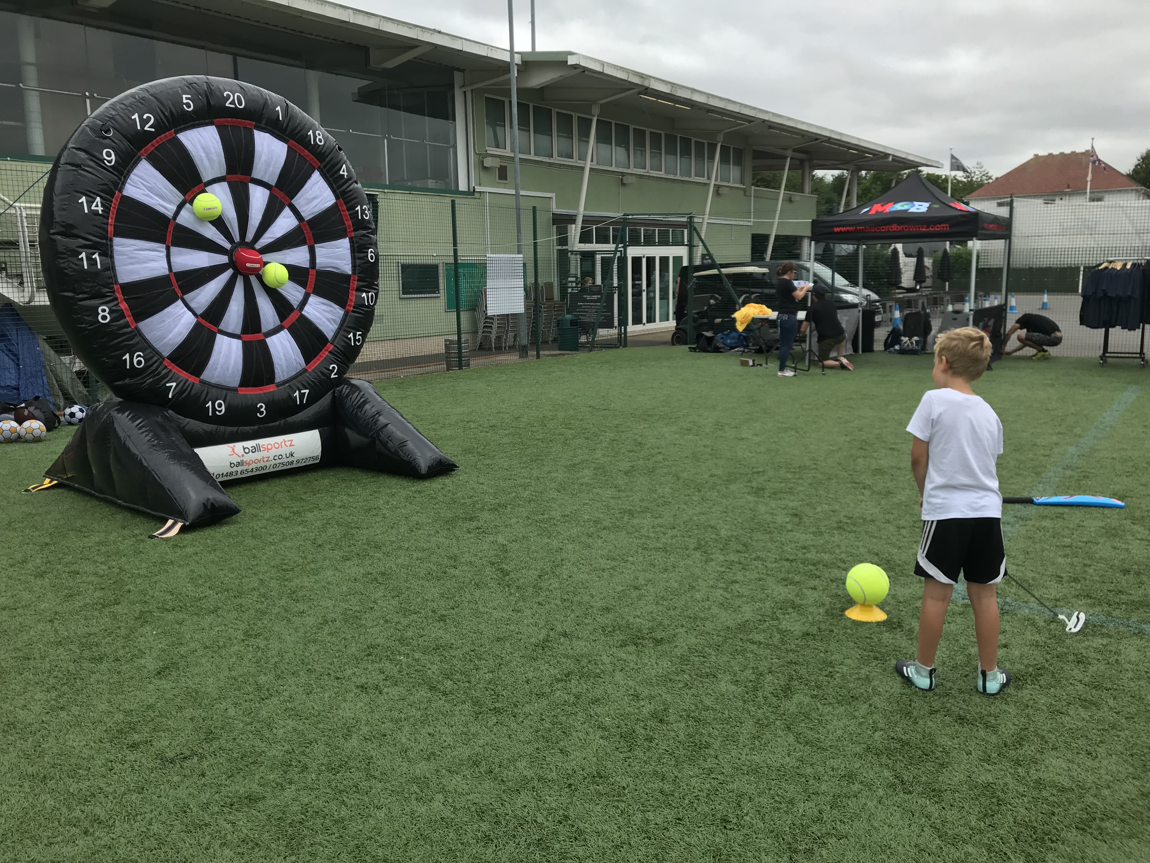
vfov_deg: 49.7
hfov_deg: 63.4
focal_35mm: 28
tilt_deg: -8.5
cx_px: 575
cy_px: 432
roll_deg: +1.4
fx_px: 930
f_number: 1.8
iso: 20
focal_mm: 3.99
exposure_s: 1/736
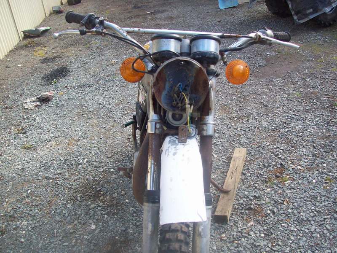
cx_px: 168
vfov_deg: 39.7
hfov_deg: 51.4
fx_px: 350
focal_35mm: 36
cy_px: 126
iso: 80
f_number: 2.7
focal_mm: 6
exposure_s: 1/240
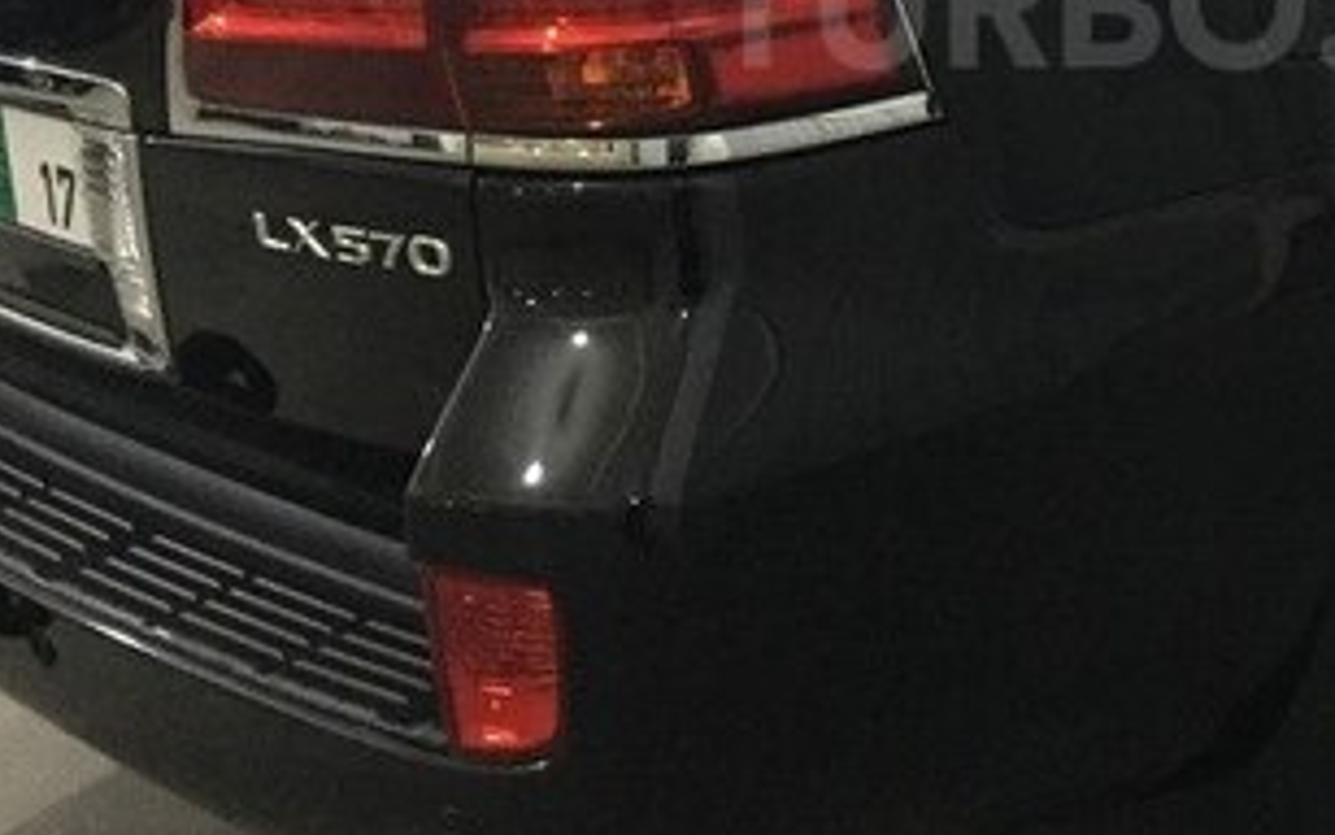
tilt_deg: -12.6
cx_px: 1152
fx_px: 2402
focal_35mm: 66
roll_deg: +3.8
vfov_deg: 19.2
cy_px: 2
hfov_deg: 30.0
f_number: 2.2
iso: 320
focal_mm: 4.15
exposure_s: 1/17
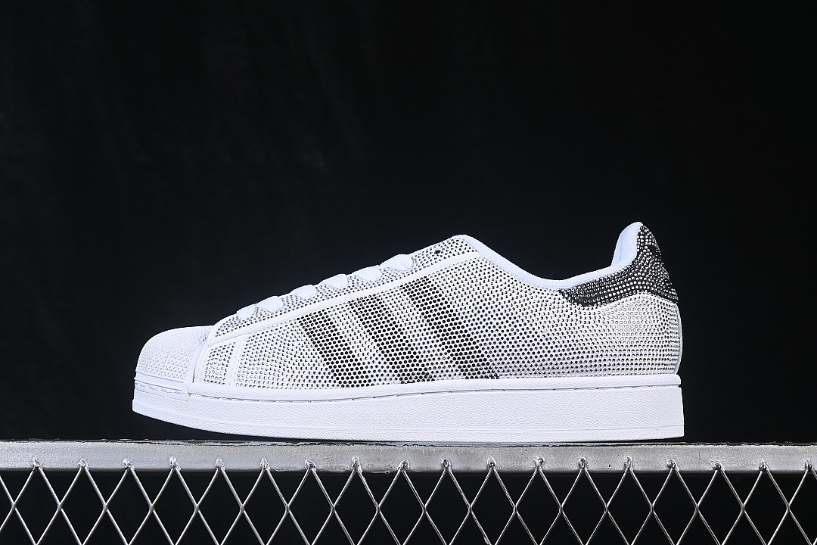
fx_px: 1702
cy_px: 272
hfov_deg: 27.0
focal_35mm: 75
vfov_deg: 18.2
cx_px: 408
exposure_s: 1/80
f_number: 8
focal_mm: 50
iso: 160
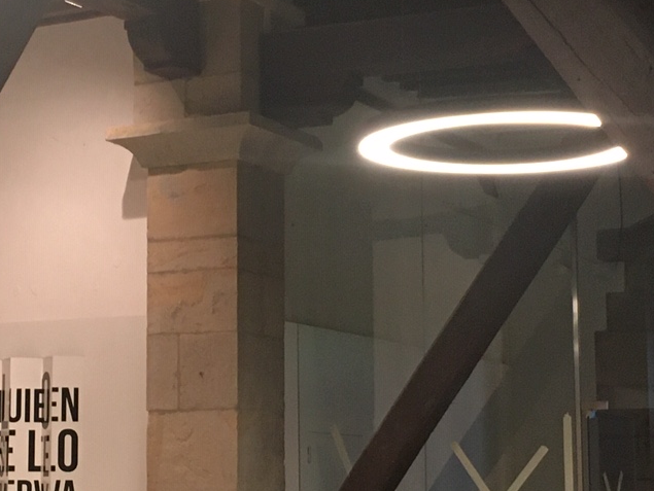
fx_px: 1739
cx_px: 172
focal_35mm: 92
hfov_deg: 21.1
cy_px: 277
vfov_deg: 16.1
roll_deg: -1.4
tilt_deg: +9.1
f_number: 2.2
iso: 200
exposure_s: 1/20
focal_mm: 4.15
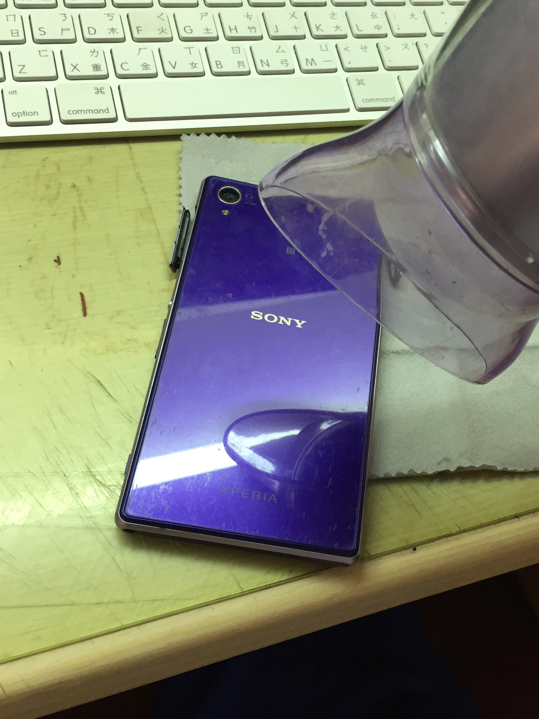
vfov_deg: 46.7
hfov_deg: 35.6
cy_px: 401
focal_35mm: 40
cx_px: 354
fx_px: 830
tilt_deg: -58.4
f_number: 2.2
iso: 40
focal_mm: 4.15
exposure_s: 1/40
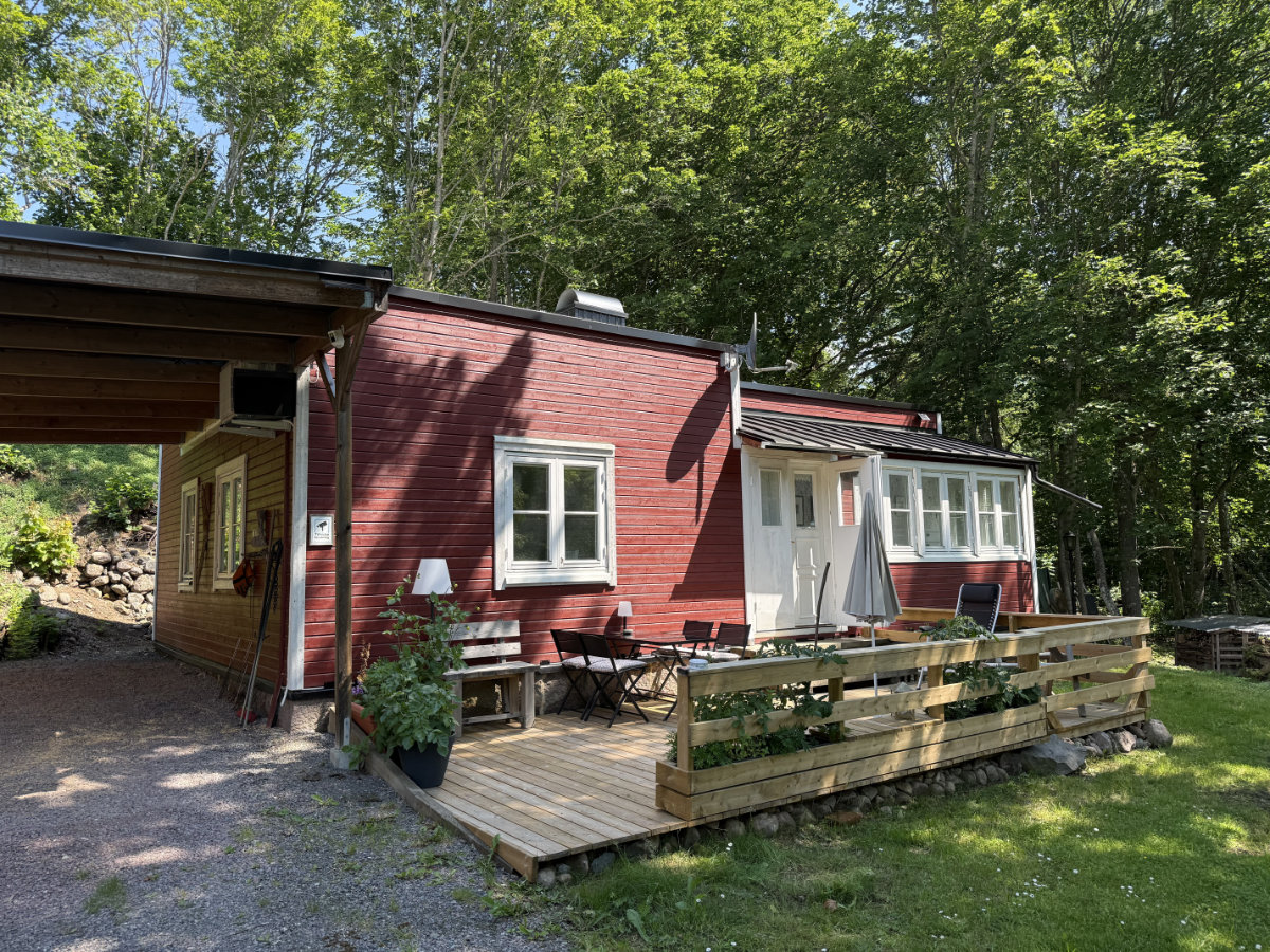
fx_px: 881
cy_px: 476
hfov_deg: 71.6
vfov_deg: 56.8
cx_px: 635
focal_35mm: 24
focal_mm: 6.8
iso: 100
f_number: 1.8
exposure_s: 1/979
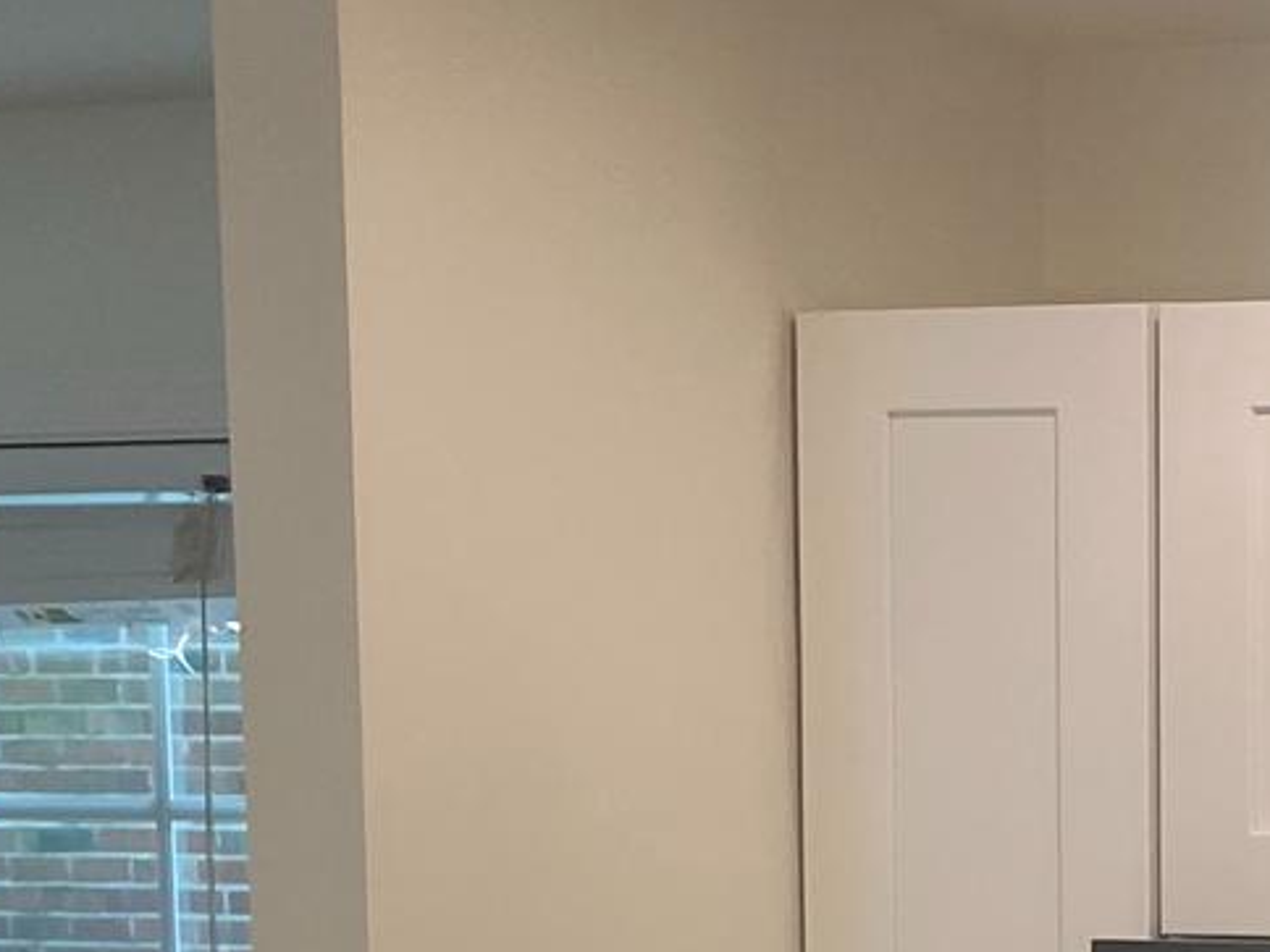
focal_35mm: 110
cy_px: 1796
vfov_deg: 12.2
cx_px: 2356
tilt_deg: -8.1
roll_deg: -1.7
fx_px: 4036
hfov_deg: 15.2
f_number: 1.8
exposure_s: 1/120
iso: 100
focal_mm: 4.25
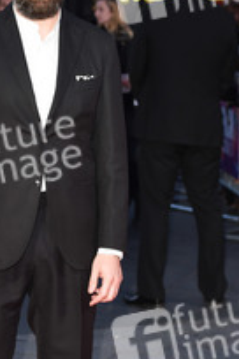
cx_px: 43
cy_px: 246
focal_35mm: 157
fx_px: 1563
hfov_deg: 8.7
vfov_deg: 13.1
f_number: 5.6
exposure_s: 1/250
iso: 800
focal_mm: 80
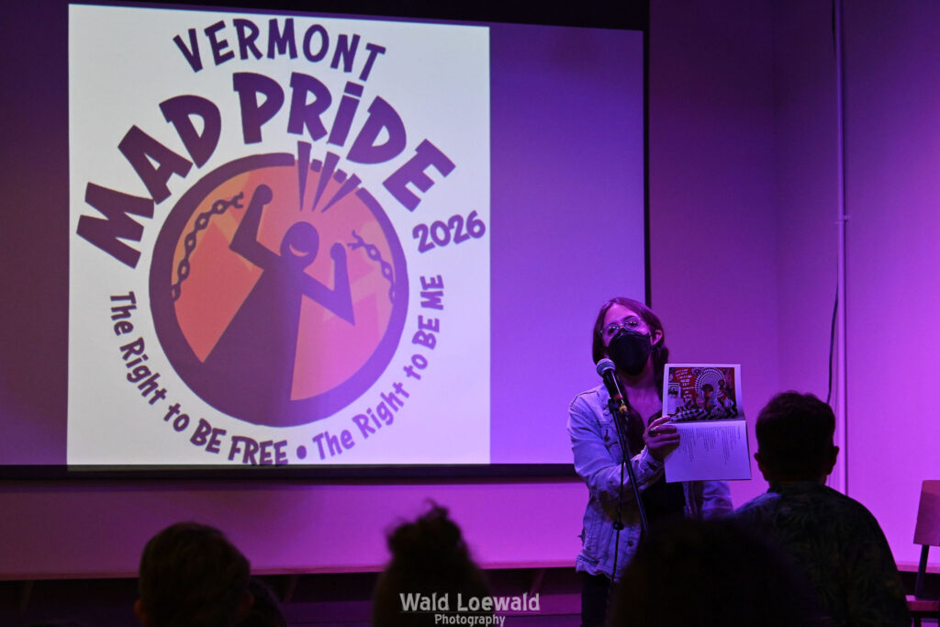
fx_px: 2938
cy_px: 314
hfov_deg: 18.2
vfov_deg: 12.2
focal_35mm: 112
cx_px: 470
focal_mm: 75
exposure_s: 1/200
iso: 2500
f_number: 4
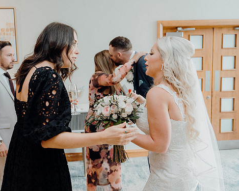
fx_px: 255
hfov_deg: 49.9
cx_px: 92
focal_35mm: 36
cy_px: 98
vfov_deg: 41.1
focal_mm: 31
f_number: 3.5
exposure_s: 1/200
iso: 2500
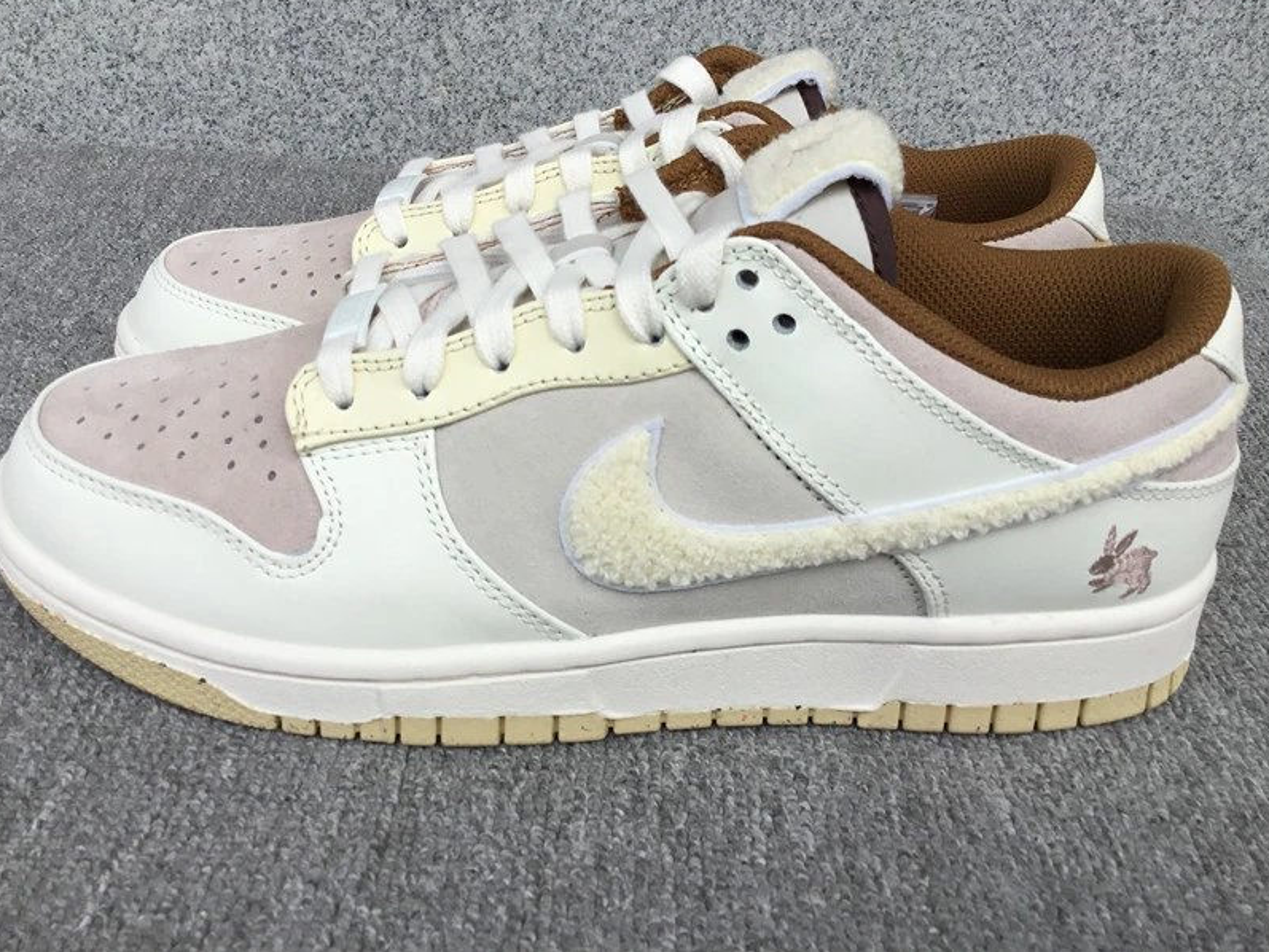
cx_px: 632
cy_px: 416
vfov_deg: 40.6
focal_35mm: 35
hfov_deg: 52.6
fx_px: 1283
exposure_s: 1/1131
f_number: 2.4
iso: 25
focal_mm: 3.3
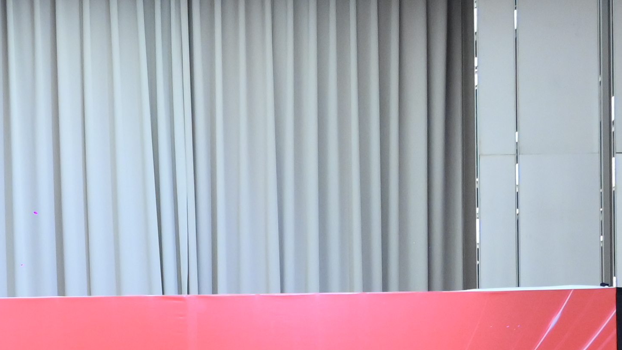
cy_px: 863
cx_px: -396
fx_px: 3166
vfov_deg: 6.0
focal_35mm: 192
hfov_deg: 10.7
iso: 2000
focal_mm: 44
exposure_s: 1/100
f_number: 5.3
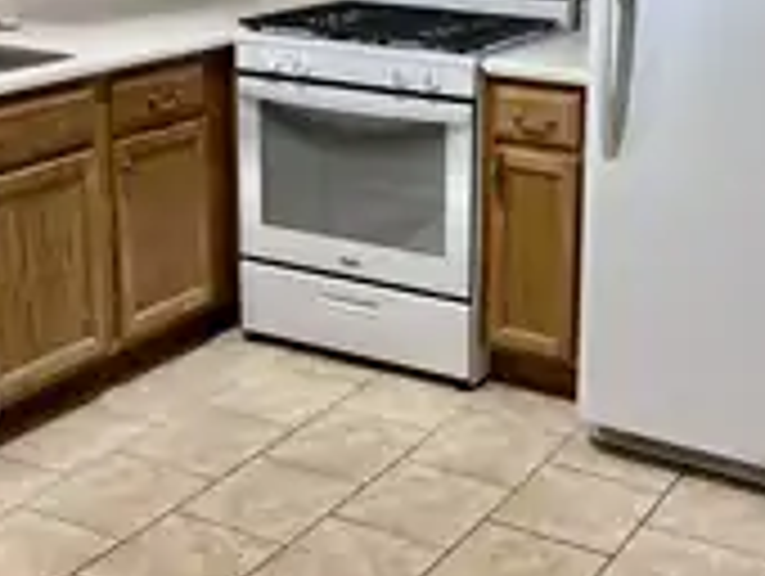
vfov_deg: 23.7
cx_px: 472
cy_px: 112
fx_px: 1350
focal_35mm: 61
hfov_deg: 31.5
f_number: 1.5
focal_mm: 5.7
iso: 100
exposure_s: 1/60
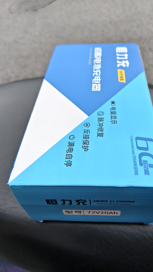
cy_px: 132
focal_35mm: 26
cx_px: 94
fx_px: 188
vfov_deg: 71.9
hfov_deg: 44.1
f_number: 1.88
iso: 71
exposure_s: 1/746
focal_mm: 5.56
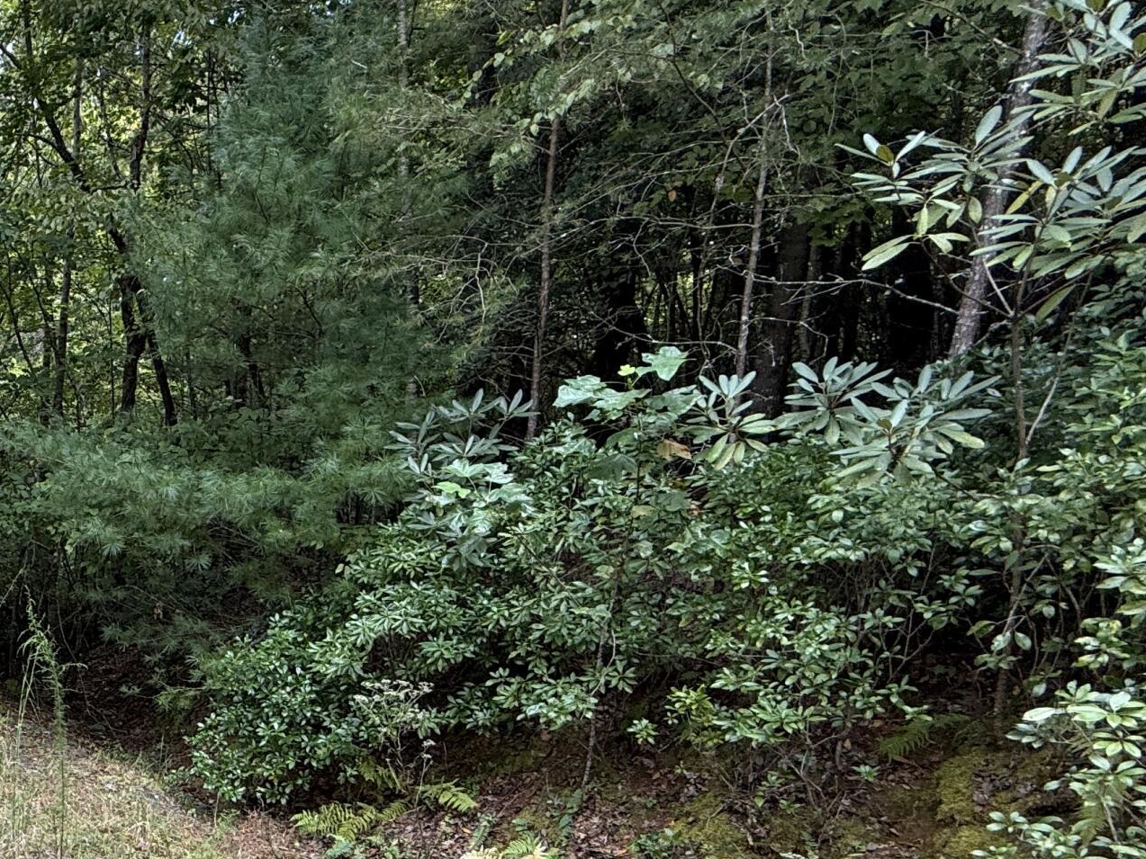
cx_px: -118
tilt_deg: -11.1
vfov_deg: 41.2
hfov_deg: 43.0
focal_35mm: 33
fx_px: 1093
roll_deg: -2.5
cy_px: 684
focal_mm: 2.22
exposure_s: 1/203
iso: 50
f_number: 2.2
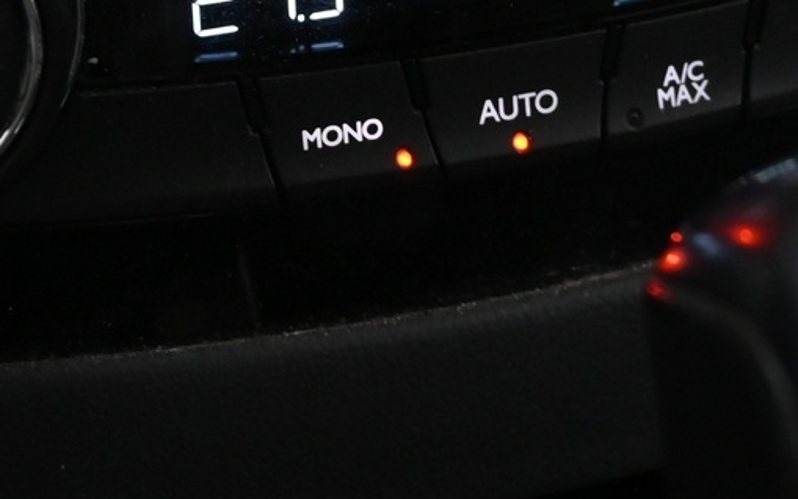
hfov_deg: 17.2
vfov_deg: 10.4
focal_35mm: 122
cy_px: -275
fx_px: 2645
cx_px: 384
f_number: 4.2
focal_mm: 25
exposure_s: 1/40
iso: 2200
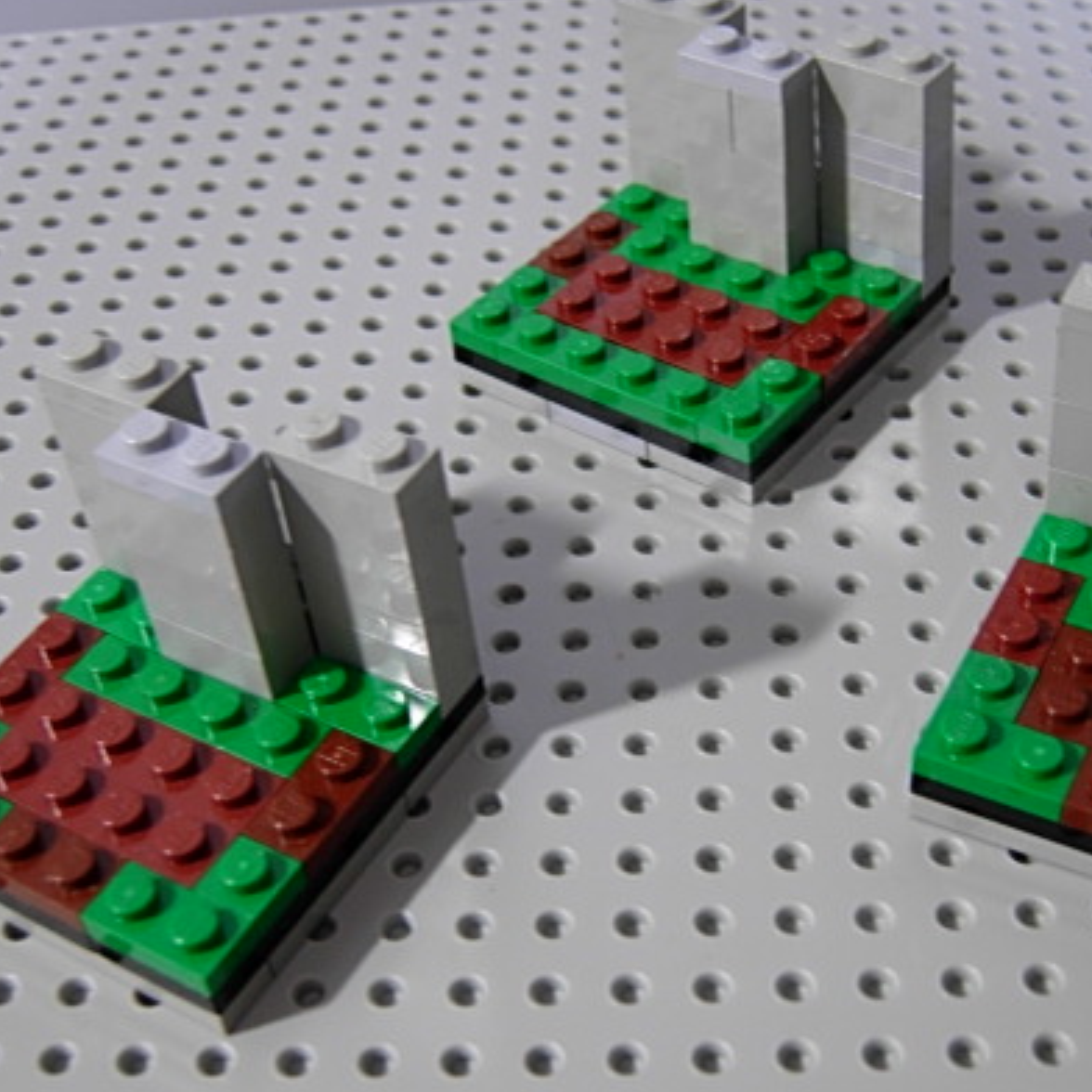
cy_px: 627
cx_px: 699
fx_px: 1856
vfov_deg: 32.7
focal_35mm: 52
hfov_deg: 32.6
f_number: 2.7
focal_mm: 7.5
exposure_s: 1/4
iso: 66
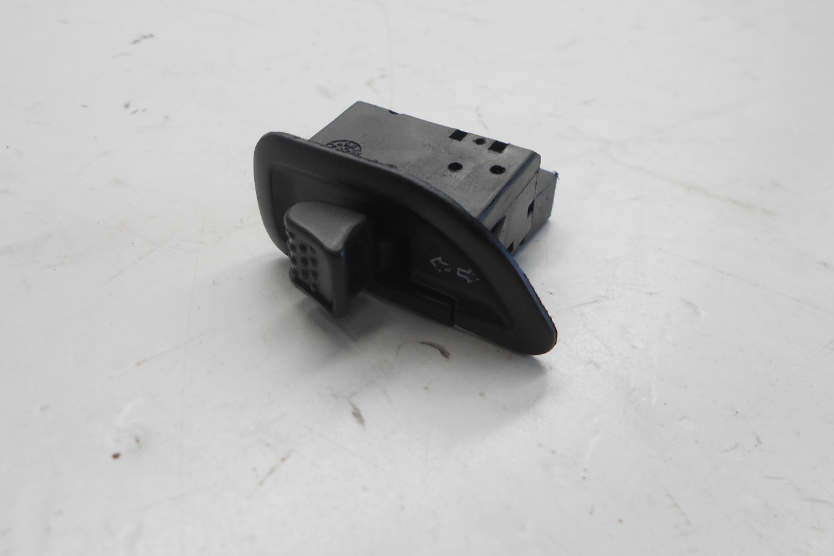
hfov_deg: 58.6
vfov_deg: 40.9
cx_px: 382
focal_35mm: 32
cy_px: 225
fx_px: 741
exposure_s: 1/60
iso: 80
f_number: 3.2
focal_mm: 4.6
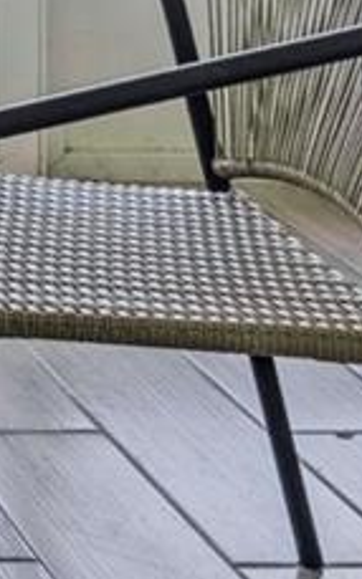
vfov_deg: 15.6
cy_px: -420
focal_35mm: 118
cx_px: -737
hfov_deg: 9.0
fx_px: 1857
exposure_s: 1/1600
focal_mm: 11
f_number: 9
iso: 250
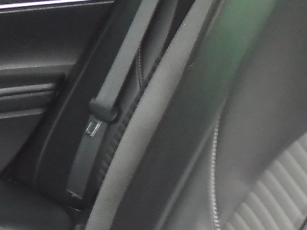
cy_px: 231
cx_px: -109
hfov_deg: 15.7
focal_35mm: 118
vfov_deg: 12.4
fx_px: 1046
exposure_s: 1/50
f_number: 3.2
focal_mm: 4.6
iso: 200
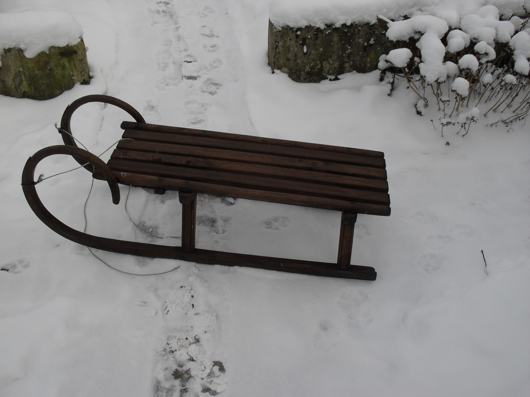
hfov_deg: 52.6
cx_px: 265
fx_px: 536
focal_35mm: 35
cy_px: 198
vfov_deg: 40.7
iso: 100
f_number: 8.4
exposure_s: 1/90
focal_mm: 6.3
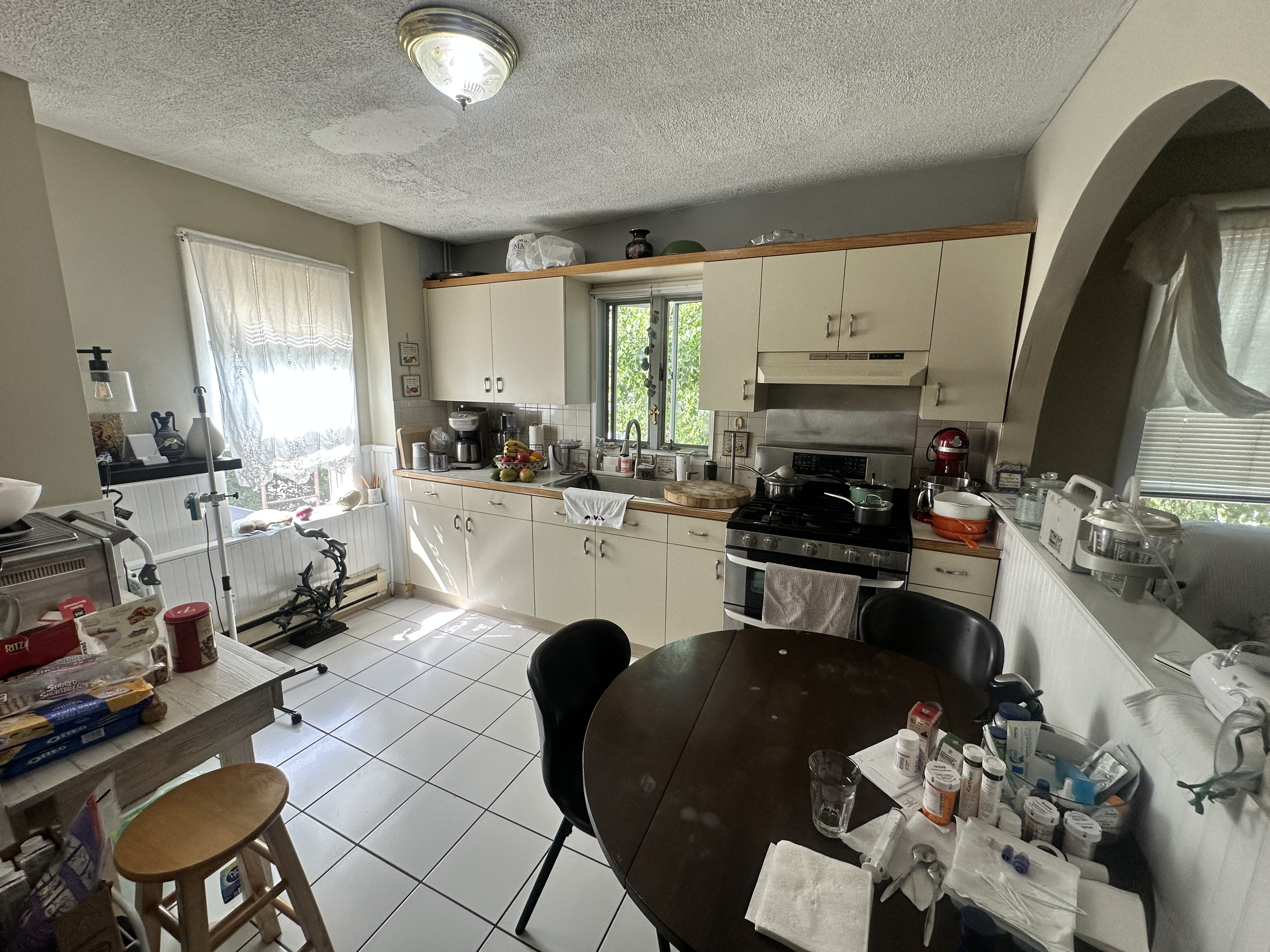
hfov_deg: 102.1
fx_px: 514
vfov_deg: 85.7
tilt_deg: -10.7
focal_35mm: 14
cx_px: 635
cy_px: 476
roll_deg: -1.5
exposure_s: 1/99
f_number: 2.2
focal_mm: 2.22
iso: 100
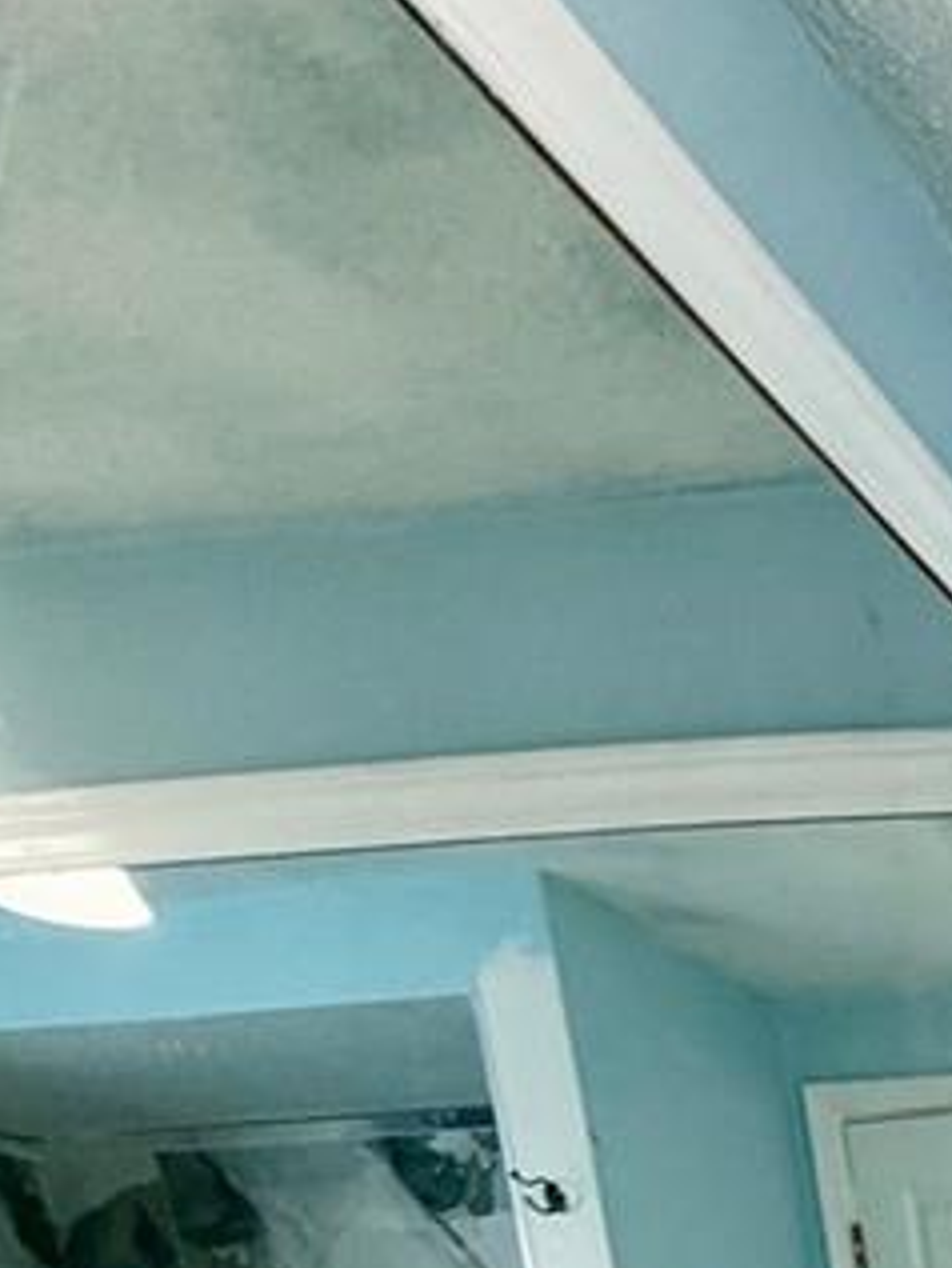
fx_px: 1942
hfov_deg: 20.2
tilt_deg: -21.0
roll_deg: +1.1
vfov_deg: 22.3
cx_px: 1692
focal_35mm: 53
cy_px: 2256
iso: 160
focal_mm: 2.22
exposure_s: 1/120
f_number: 2.2
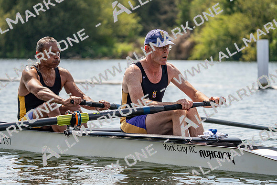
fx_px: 1539
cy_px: 92
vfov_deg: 6.9
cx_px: 138
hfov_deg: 10.3
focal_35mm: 200
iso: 250
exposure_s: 1/1600
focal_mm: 200
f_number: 5.6
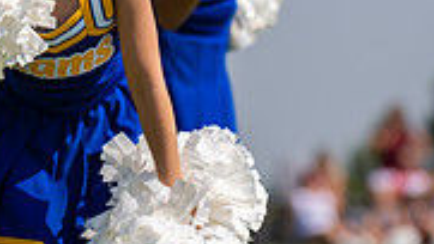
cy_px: 15
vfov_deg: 2.5
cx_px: 78
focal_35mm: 495
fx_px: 5699
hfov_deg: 4.4
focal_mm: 117
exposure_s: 1/2500
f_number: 2.8
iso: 100
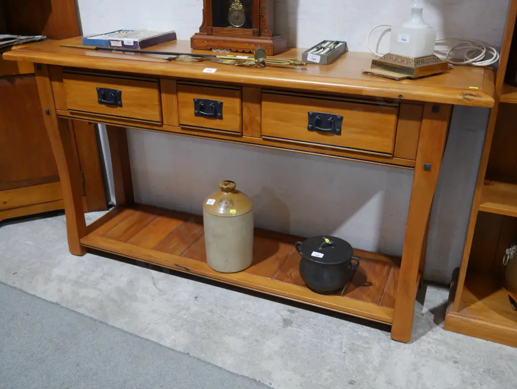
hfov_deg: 56.8
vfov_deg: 44.2
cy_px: 194
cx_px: 258
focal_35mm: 32
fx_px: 478
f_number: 3.6
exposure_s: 1/60
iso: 400
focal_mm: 16
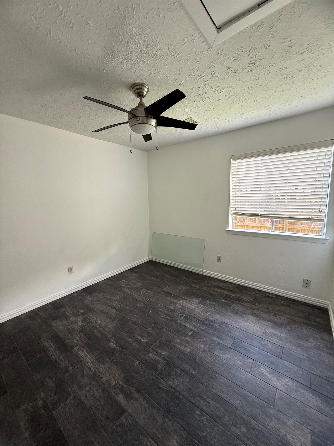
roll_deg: +1.2
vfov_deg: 102.1
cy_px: 223
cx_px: 167
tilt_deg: -7.6
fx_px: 180
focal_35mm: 14
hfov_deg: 85.7
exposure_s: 1/99
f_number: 2.2
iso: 200
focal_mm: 2.22
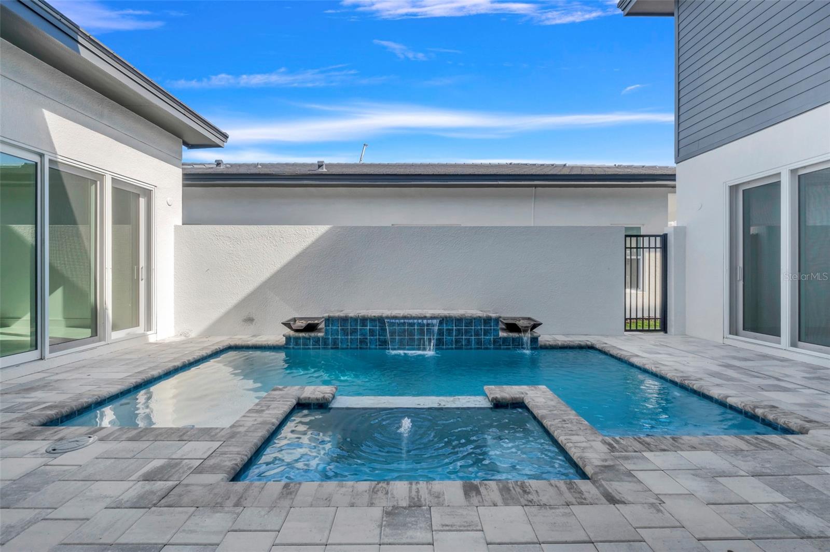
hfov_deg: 100.4
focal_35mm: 15
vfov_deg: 77.3
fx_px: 346
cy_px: 276
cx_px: 415
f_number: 9
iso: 250
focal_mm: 10
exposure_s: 1/25
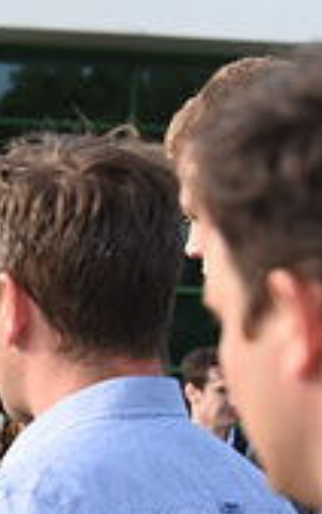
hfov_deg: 5.2
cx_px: -498
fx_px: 3431
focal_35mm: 245
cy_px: 506
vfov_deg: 8.5
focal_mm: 70
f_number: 5.6
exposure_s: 1/1600
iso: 800
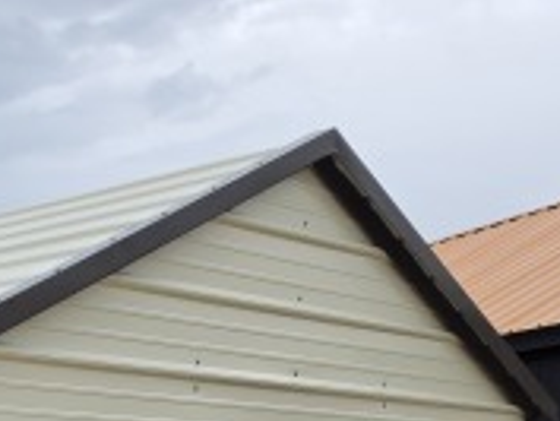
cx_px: -19
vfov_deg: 16.0
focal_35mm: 83
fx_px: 1344
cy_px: 674
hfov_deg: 22.5
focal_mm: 6.5
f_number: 1.4
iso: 64
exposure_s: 1/4235
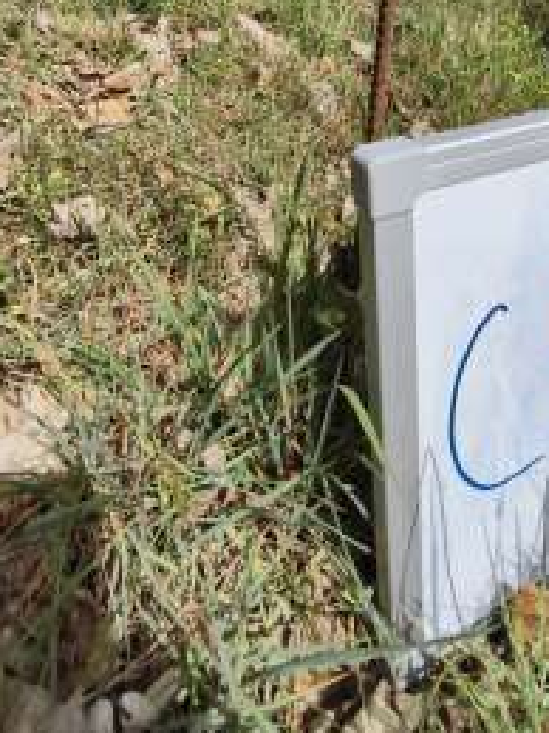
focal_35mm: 29
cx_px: 341
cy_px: 102
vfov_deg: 55.2
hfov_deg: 47.8
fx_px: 614
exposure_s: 1/1984
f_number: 2.2
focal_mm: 1.91
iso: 50
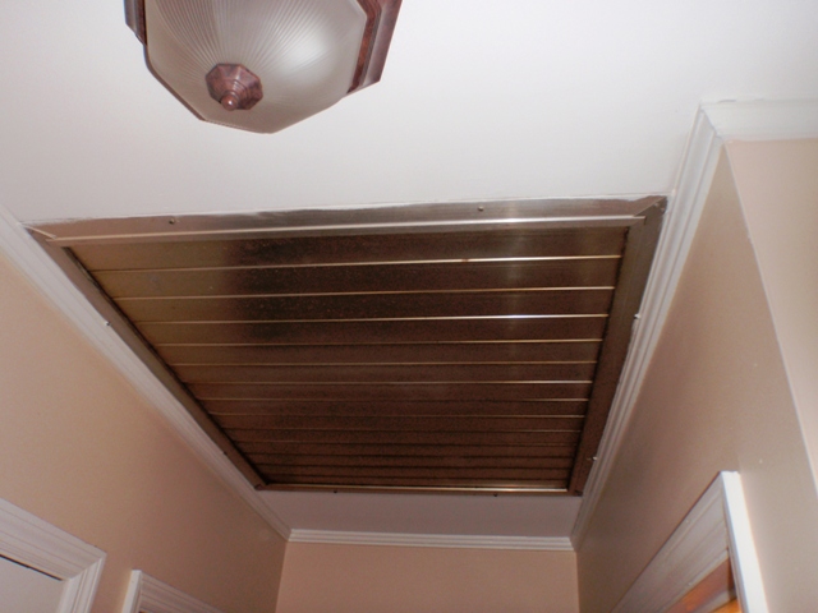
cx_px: 409
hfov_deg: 63.4
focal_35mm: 28
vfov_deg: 49.7
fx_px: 662
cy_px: 306
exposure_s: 1/30
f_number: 3.5
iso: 100
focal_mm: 5
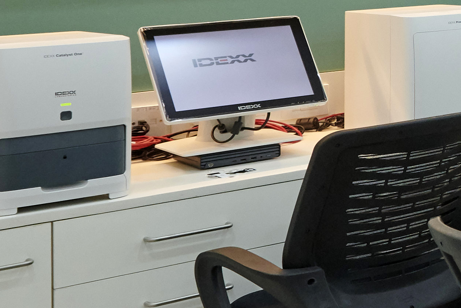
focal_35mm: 92
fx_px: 1178
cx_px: 1118
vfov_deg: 14.2
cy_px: -103
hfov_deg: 14.4
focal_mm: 14
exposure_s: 1/80
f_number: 5.6
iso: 400
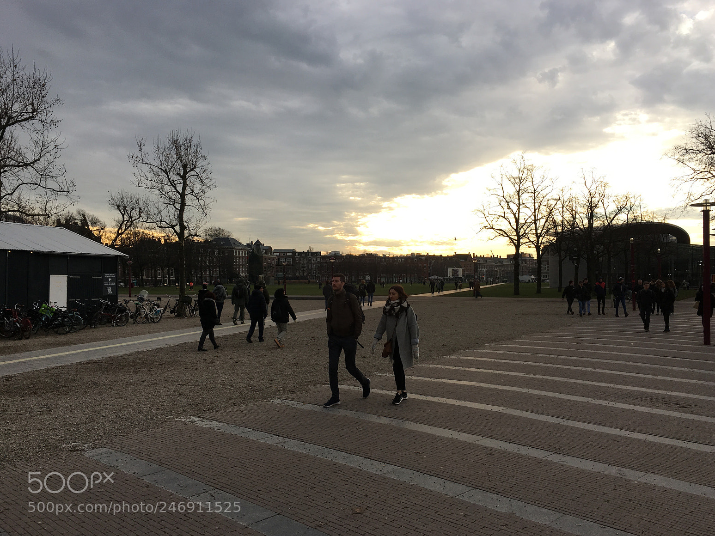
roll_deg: +0.3
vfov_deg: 46.8
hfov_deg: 60.0
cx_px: 369
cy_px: 266
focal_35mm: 30
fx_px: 620
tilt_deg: +1.1
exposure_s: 1/530
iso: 25
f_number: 2.2
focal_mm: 4.15
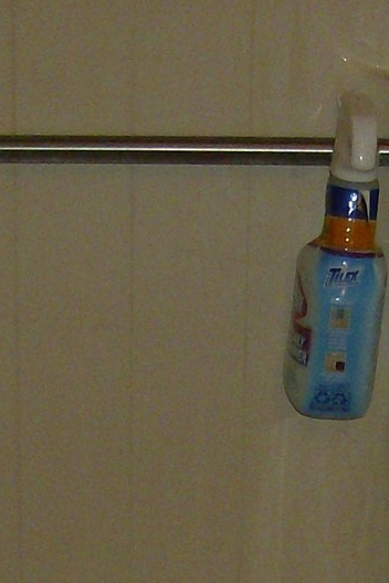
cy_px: 702
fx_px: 2204
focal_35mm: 136
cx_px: 204
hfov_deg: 10.1
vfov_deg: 14.6
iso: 200
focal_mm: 6
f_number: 2.8
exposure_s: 1/60
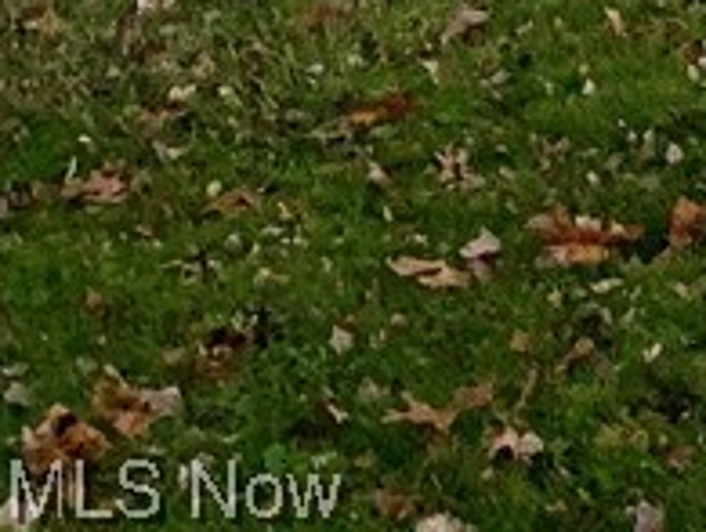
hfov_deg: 10.6
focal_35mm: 152
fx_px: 3106
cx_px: 1839
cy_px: -818
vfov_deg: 8.7
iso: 16
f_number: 1.8
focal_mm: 3
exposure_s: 1/303
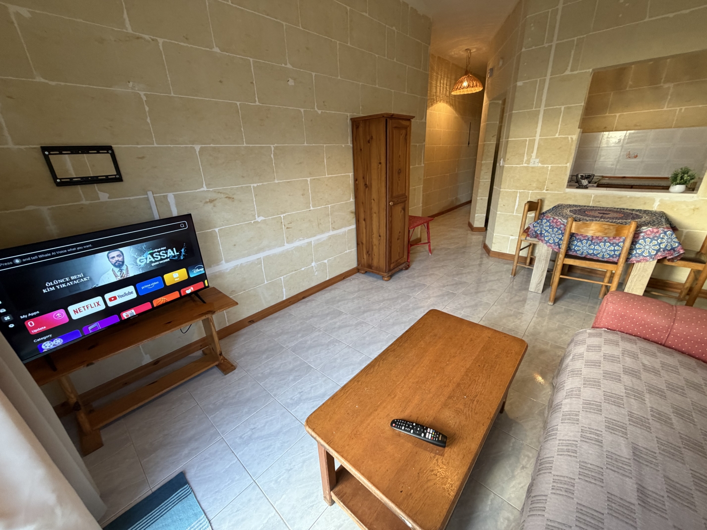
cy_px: 265
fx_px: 286
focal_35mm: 14
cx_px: 354
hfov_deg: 102.1
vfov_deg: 85.7
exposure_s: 1/50
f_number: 2.2
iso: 200
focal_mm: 2.22
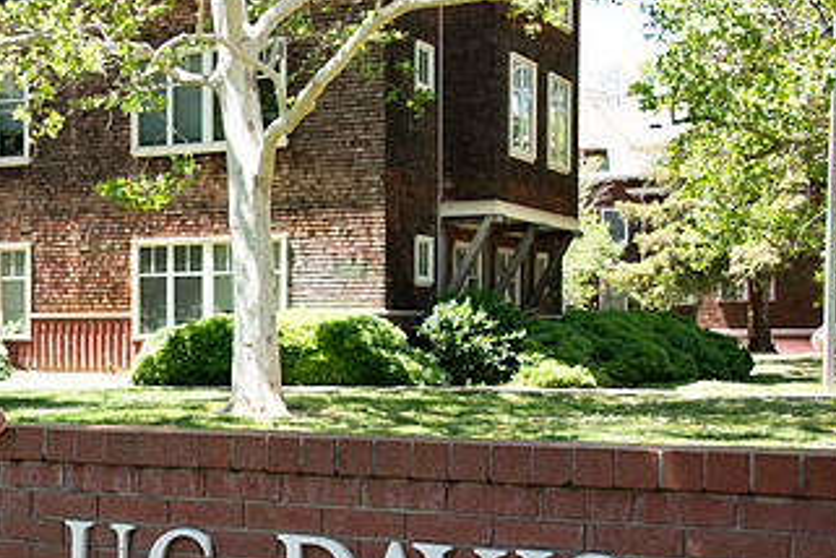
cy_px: 387
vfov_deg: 20.8
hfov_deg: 30.2
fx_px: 1509
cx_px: 169
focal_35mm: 65
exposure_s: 1/640
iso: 640
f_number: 5.6
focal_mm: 36
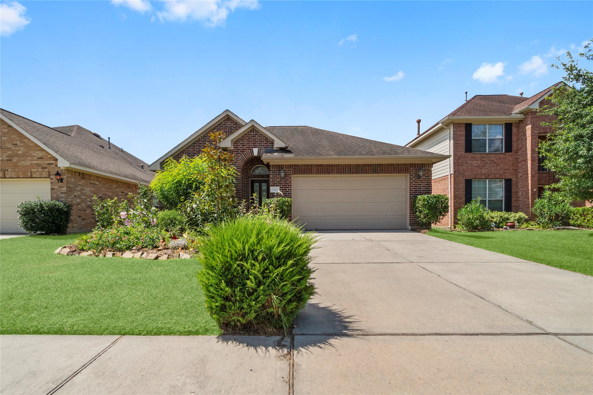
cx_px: 296
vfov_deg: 77.3
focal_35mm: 15
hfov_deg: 100.4
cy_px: 198
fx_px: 247
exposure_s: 1/200
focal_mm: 10
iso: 800
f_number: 10
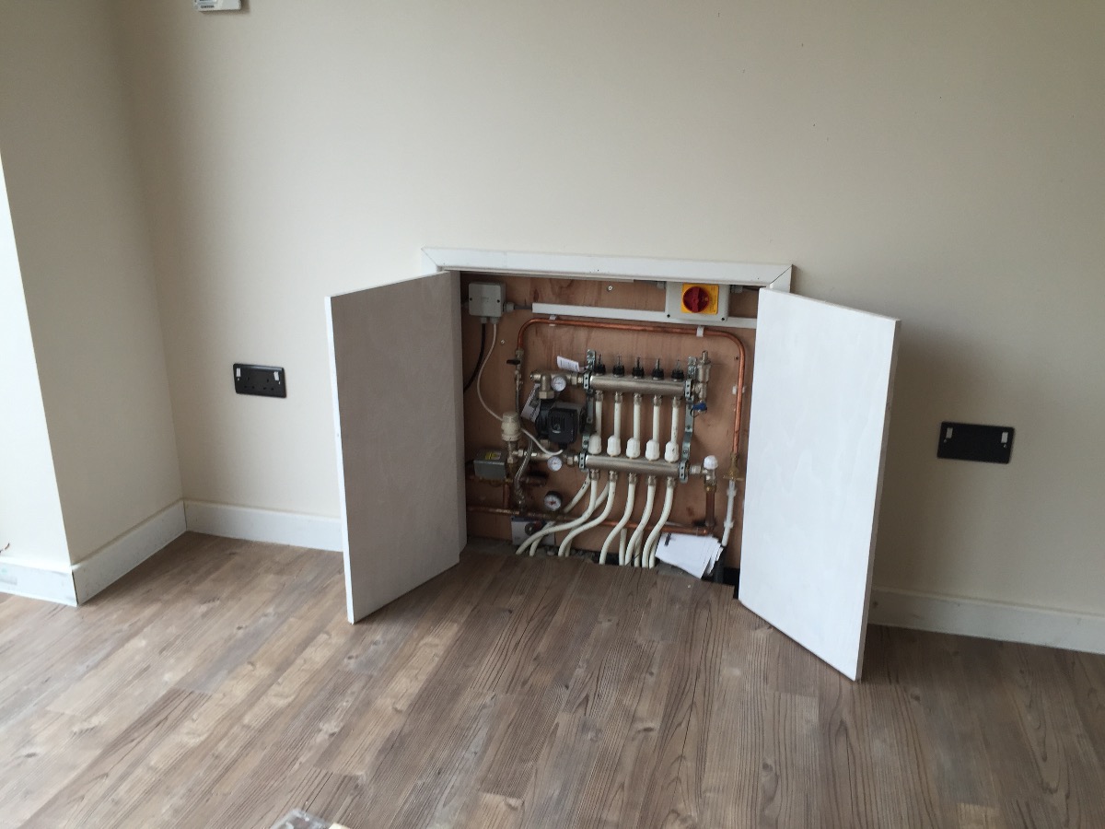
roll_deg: -0.4
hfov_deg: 61.7
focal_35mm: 29
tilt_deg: -16.7
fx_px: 926
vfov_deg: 48.2
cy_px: 414
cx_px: 552
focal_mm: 4.15
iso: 40
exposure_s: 1/60
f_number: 2.2
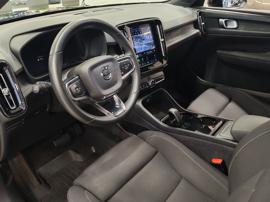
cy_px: 101
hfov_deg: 56.8
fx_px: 250
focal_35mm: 32
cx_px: 135
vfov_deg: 44.2
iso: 1250
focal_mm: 6.12
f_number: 1.9
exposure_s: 1/50
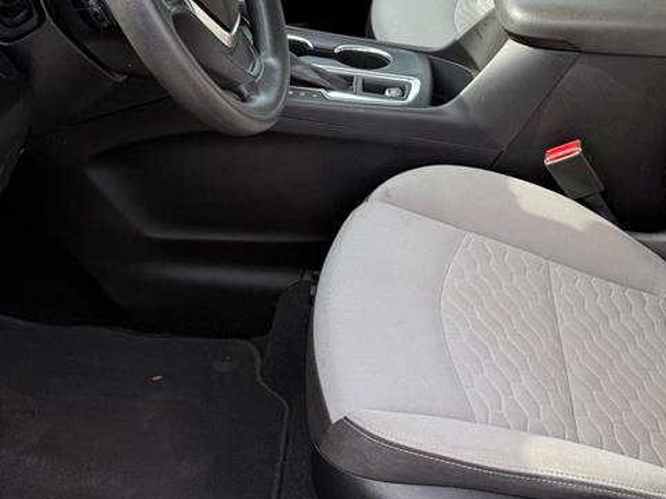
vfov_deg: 28.5
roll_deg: -1.8
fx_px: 981
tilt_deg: -33.7
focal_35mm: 51
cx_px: 321
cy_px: 199
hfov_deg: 37.5
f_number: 1.78
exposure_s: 1/435
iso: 80
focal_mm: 6.76
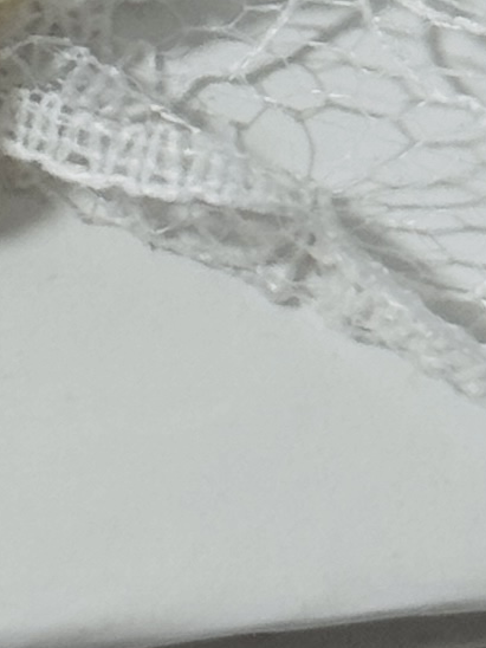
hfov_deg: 4.2
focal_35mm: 353
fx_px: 6608
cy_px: -398
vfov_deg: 5.5
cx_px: 1
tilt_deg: -72.2
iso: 50
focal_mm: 6.76
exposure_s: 1/100
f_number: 1.78
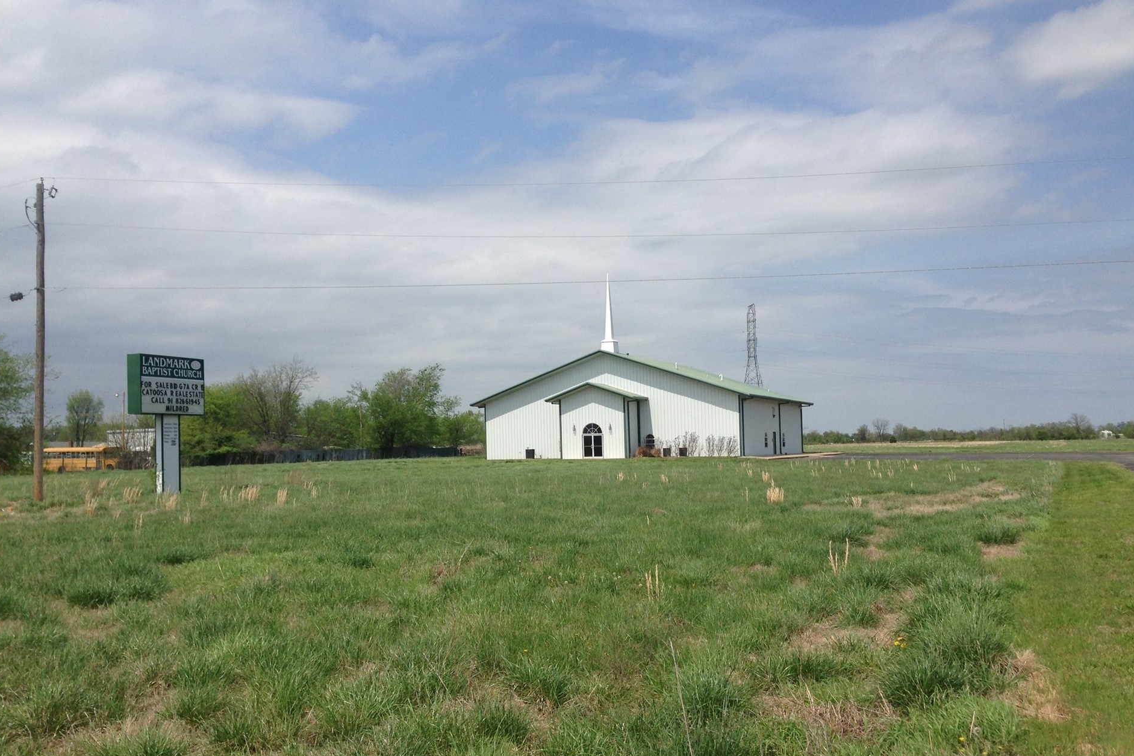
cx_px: 572
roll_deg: +0.6
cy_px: 414
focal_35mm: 35
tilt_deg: +1.5
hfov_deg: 54.4
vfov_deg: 37.8
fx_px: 1102
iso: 50
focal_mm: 4.12
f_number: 2.4
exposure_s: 1/2710
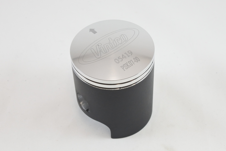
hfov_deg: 41.1
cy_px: 76
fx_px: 301
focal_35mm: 48
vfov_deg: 28.1
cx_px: 113
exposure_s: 1/125
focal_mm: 18
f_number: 4.5
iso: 450
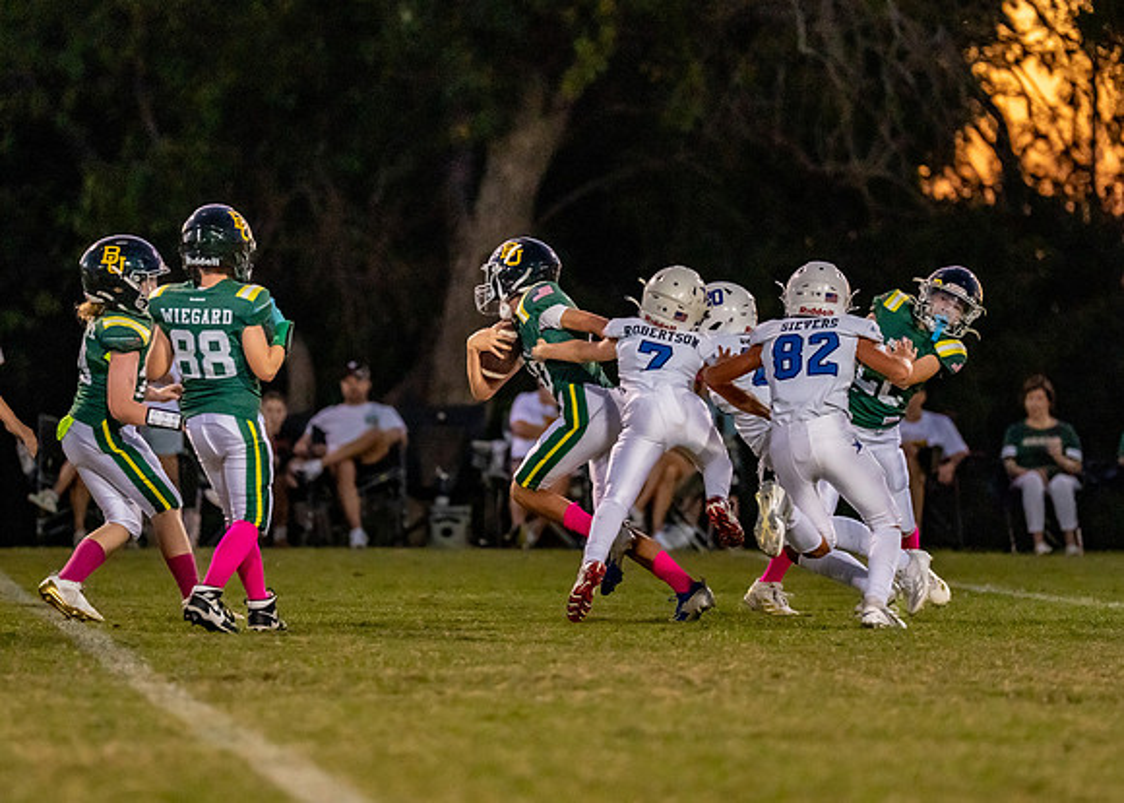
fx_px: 8978
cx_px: 565
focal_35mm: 281
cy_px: 361
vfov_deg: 5.1
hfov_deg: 7.2
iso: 4000
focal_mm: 200
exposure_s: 1/1000
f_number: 2.8
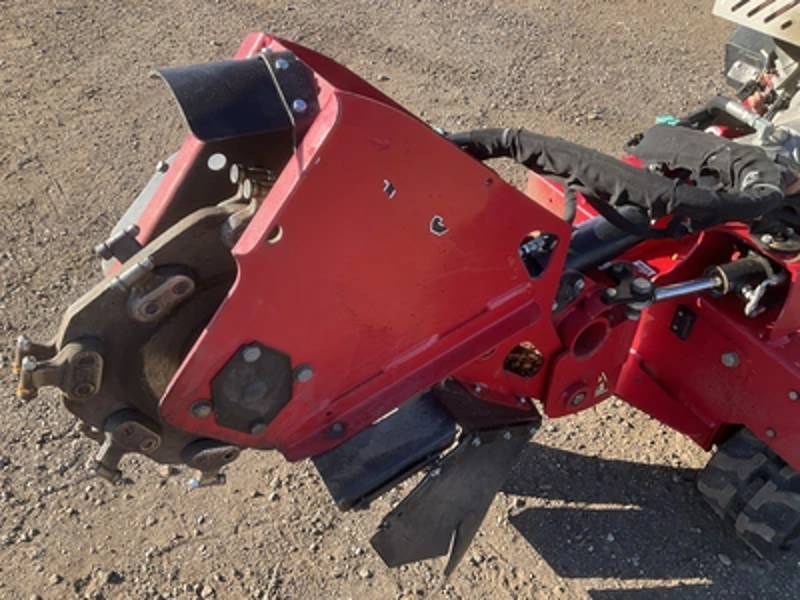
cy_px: 300
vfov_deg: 48.2
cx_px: 400
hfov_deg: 61.7
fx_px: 670
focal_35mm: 29
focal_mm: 3
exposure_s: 1/346
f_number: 1.8
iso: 25
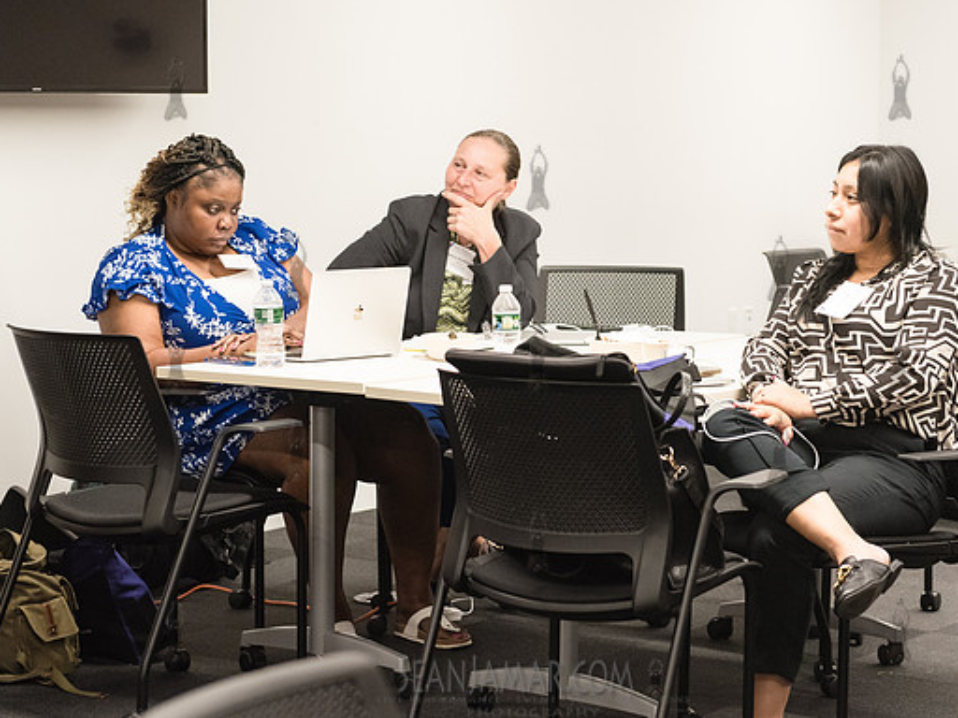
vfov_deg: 14.9
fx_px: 2740
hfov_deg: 19.8
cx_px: 484
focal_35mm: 99
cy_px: 274
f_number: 4
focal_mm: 70
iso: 2500
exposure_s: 1/250
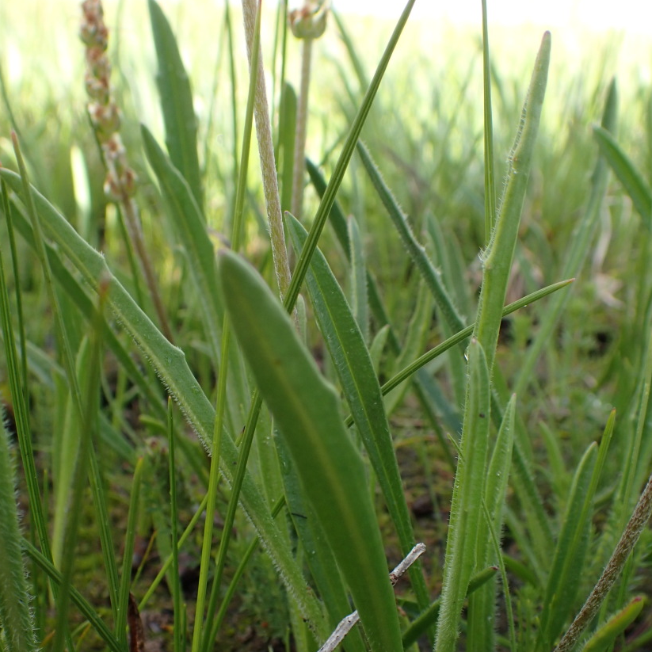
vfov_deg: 38.1
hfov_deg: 38.3
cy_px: 404
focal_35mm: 44
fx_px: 938
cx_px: 306
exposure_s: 1/200
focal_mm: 5.5
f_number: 3.2
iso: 100
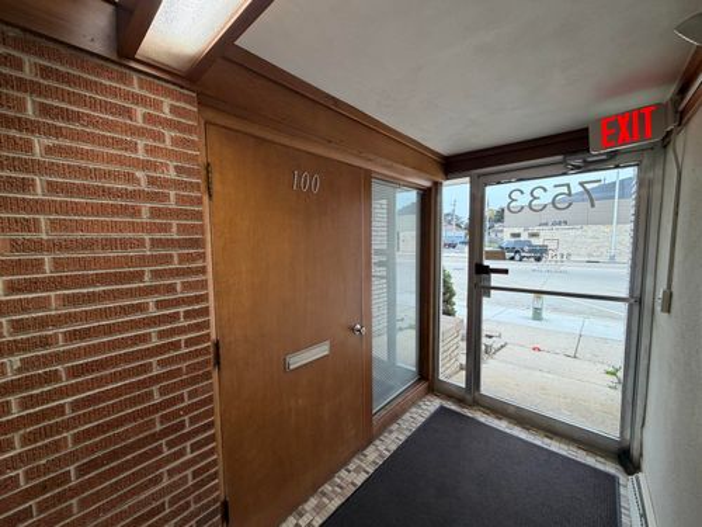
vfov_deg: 85.7
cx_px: 351
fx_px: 284
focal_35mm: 14
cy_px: 264
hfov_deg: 102.1
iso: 200
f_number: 2.2
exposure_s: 1/120
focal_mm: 2.22
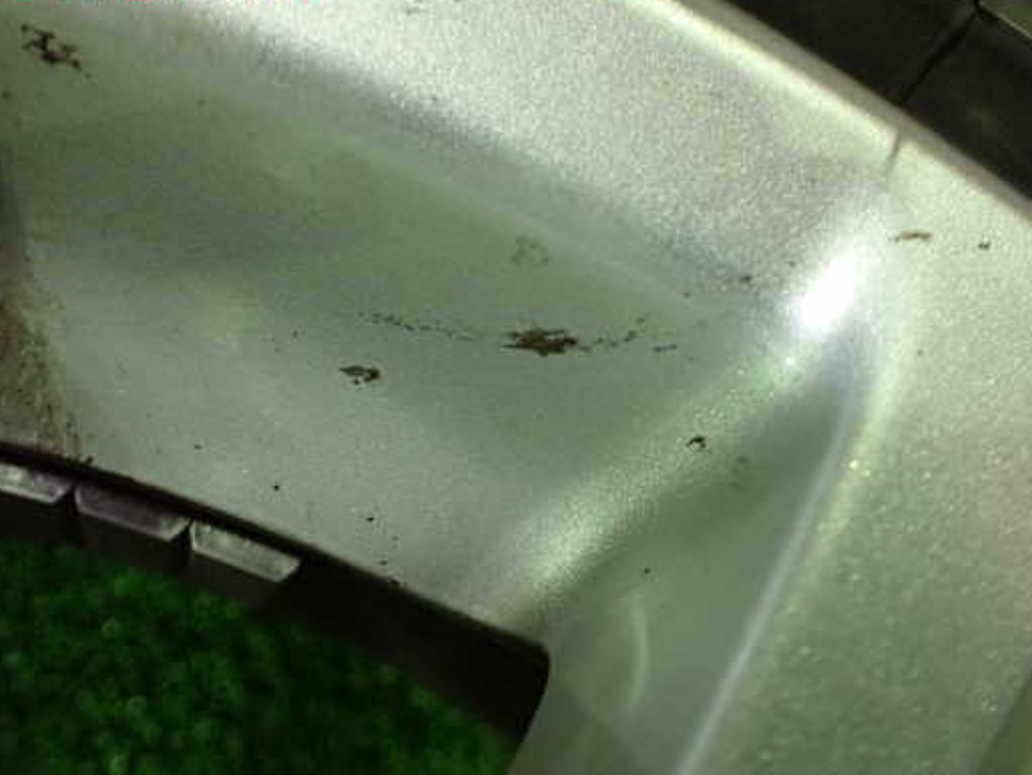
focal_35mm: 35
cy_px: 408
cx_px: 540
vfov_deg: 40.7
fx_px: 1044
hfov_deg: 52.6
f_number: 2.3
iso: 800
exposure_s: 1/60
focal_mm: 5.4
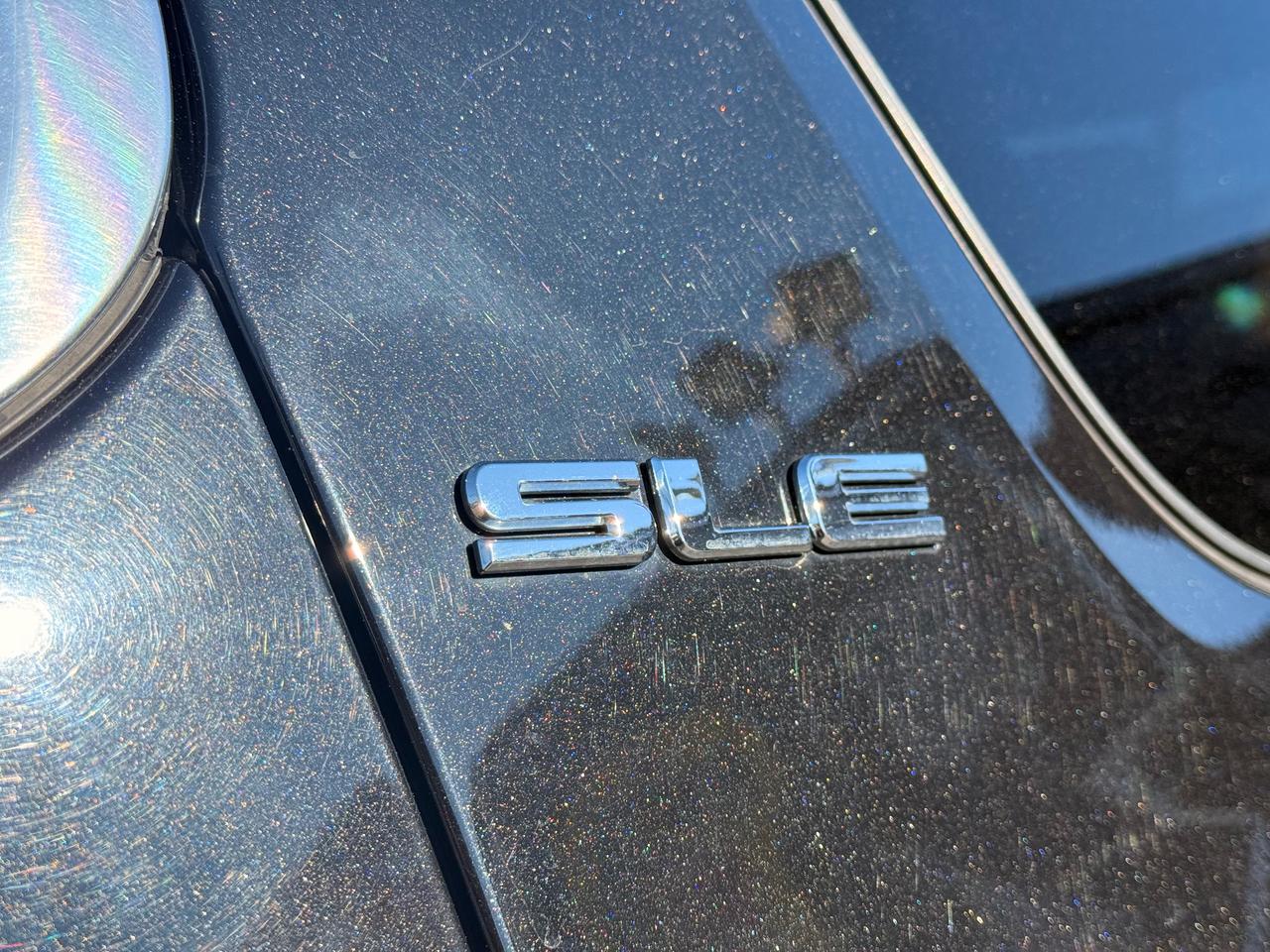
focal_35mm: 48
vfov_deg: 30.3
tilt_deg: +0.2
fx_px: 1761
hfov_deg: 39.7
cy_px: 476
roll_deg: +0.2
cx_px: 635
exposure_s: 1/1678
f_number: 1.78
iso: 80
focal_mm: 6.76
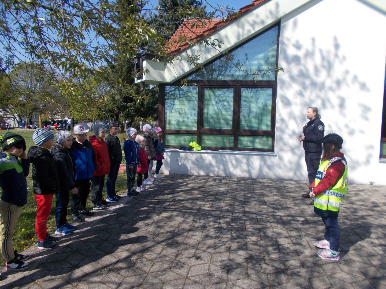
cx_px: 193
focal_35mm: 26
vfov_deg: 53.1
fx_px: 290
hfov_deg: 67.3
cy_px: 144
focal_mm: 4.6
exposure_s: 1/125
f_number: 8
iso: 80
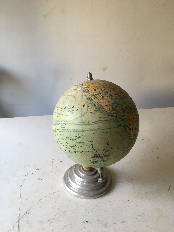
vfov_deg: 61.7
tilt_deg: -22.7
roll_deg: -0.9
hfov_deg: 48.2
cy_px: 116
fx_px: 194
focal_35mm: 29
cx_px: 87
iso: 80
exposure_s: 1/33
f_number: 2.2
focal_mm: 4.15
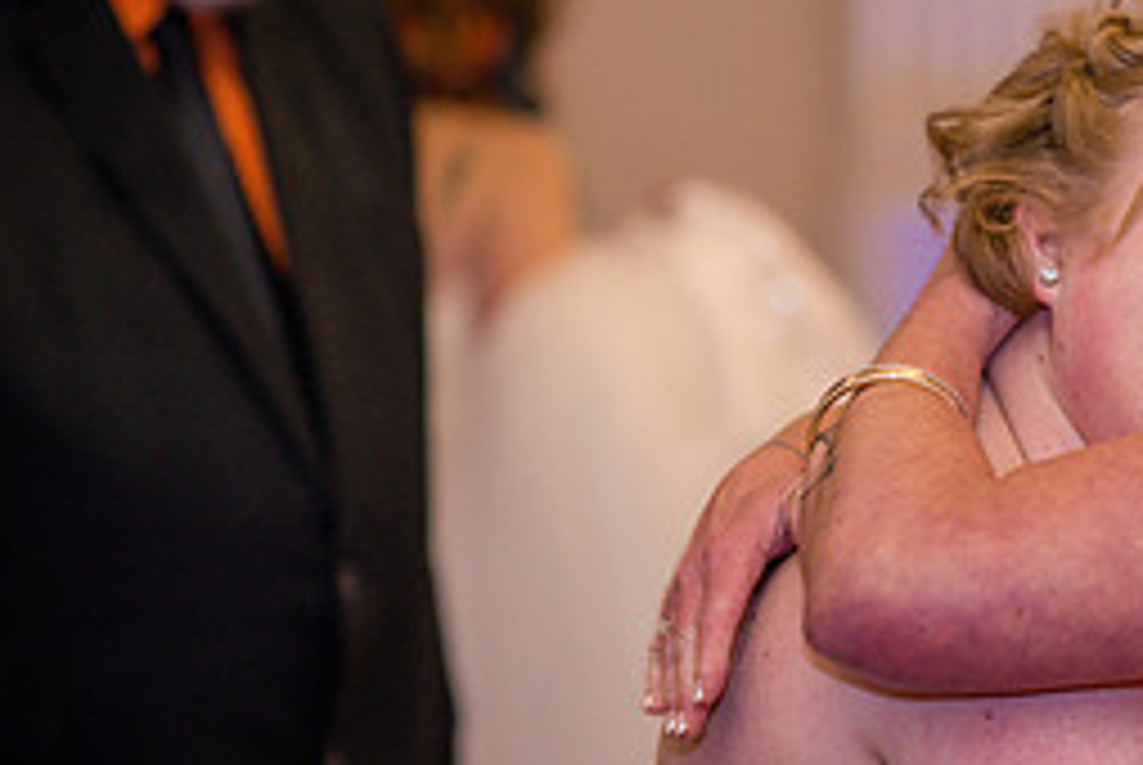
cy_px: 362
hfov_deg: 10.5
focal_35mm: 194
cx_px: 1138
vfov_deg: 7.1
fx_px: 6166
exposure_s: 1/125
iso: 640
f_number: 2.2
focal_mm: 85
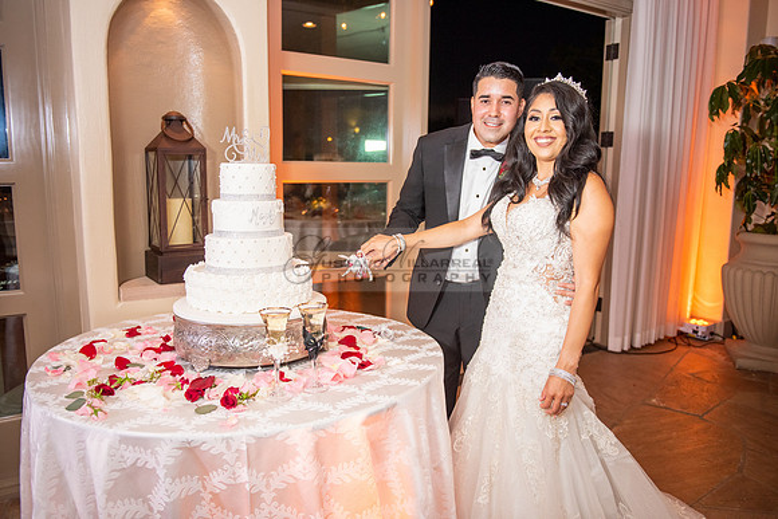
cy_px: 260
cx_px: 389
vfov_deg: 46.4
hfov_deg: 65.5
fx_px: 605
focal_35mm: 28
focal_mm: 28
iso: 1250
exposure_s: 1/125
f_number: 2.8
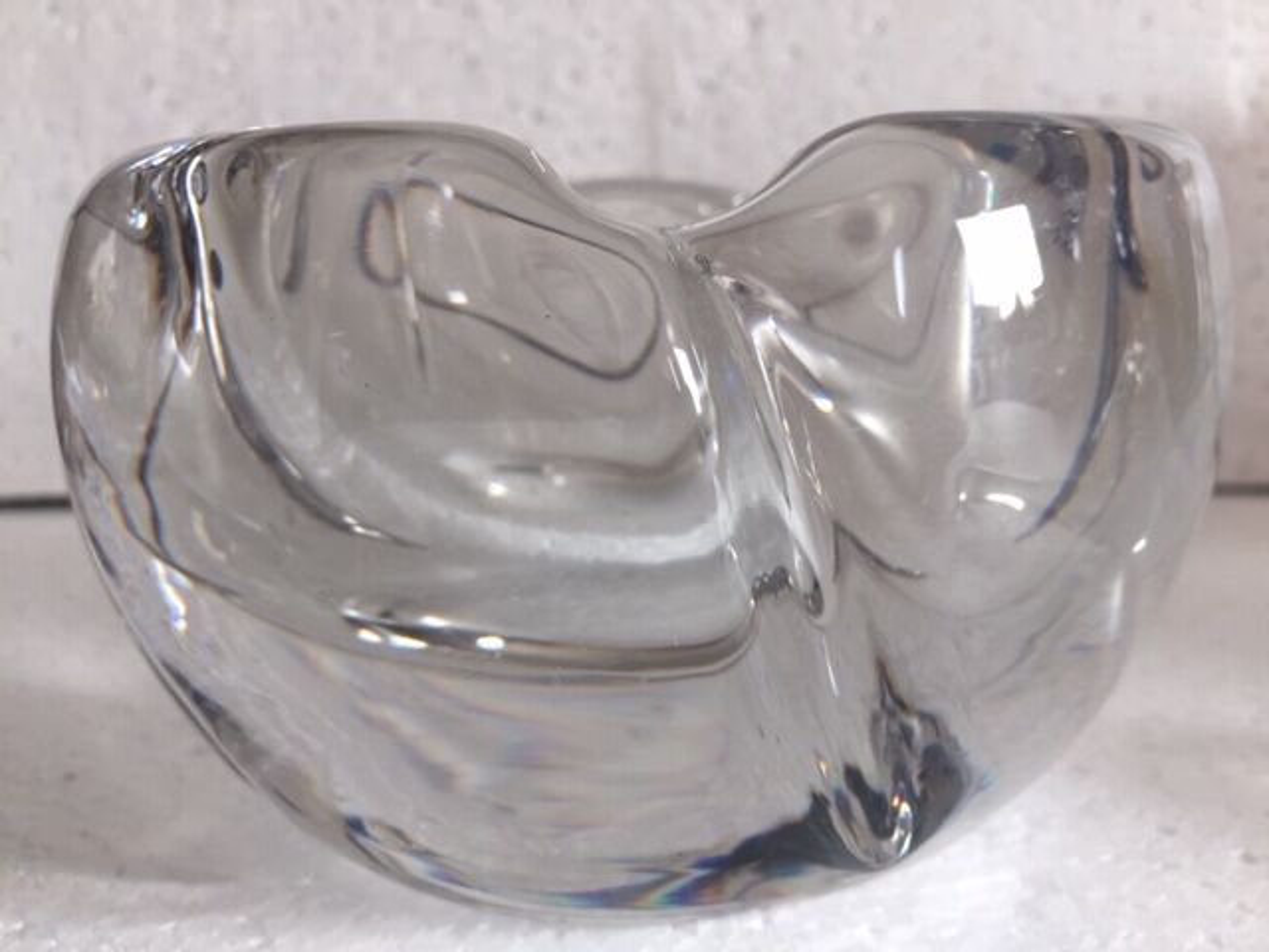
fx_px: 1063
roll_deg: +0.8
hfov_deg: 61.7
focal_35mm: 29
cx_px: 634
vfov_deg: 48.2
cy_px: 476
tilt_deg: -11.6
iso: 32
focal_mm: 4.15
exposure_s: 1/100
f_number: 2.2
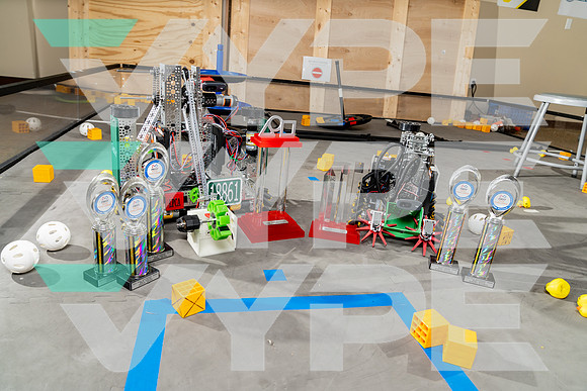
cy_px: 196
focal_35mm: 24
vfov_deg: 53.2
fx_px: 391
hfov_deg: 73.7
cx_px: 294
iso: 100
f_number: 4.5
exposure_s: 1/250
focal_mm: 24
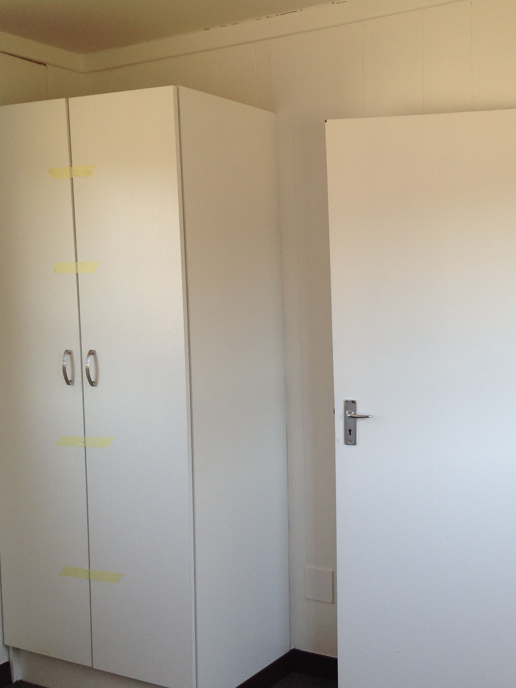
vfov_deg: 42.1
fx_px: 895
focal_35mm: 45
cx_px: 424
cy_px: 347
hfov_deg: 31.2
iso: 50
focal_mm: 4.12
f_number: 2.4
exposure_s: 1/143
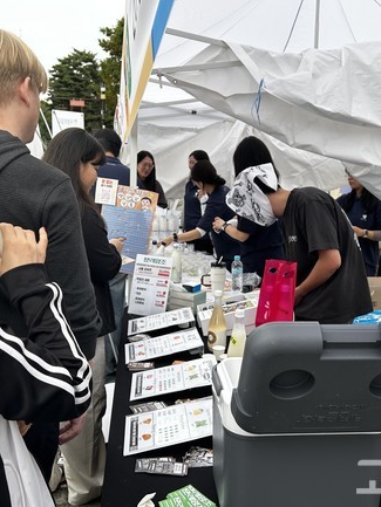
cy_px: 262
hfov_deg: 39.7
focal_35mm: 36
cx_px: 198
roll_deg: +0.0
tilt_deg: -11.2
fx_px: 528
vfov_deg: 51.3
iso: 50
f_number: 1.5
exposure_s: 1/666
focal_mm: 5.7
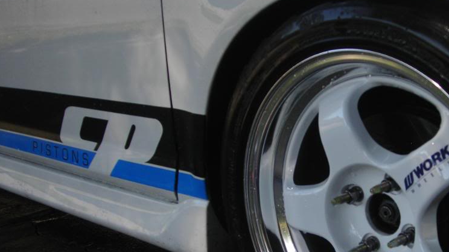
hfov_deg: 36.3
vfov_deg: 20.9
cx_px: 295
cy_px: 194
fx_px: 678
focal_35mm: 57
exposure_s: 1/230
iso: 50
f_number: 3.2
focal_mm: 6.3
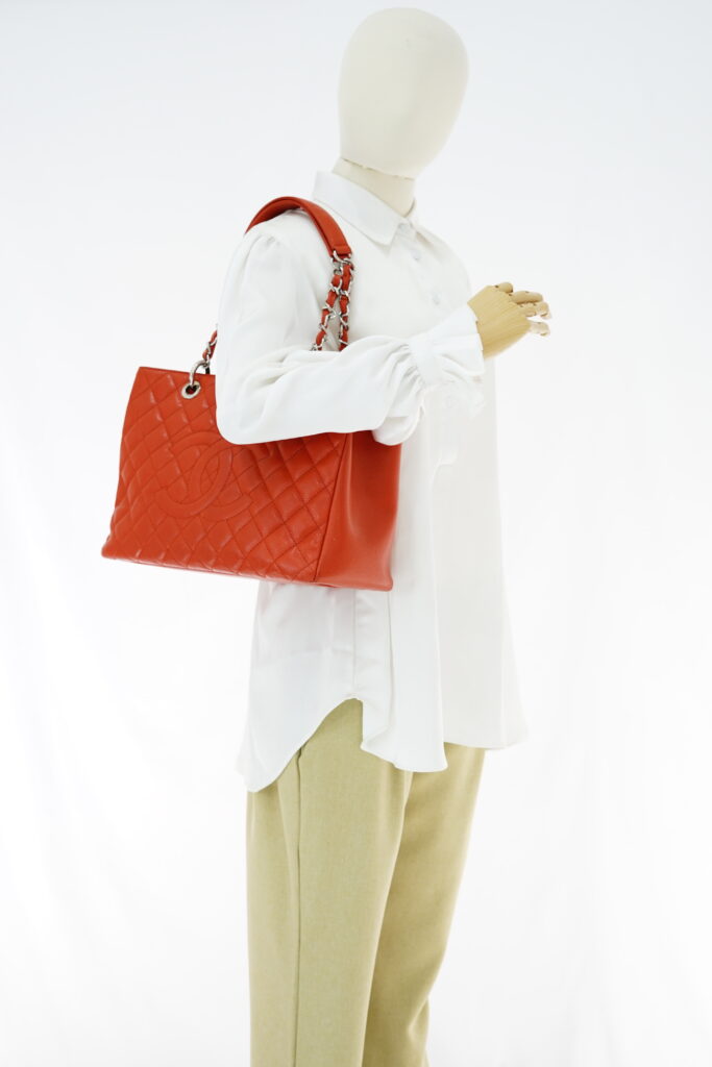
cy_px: 534
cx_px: 356
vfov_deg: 39.6
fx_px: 1483
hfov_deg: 27.0
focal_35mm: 50
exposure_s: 1/13
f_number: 6.3
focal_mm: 50
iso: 640
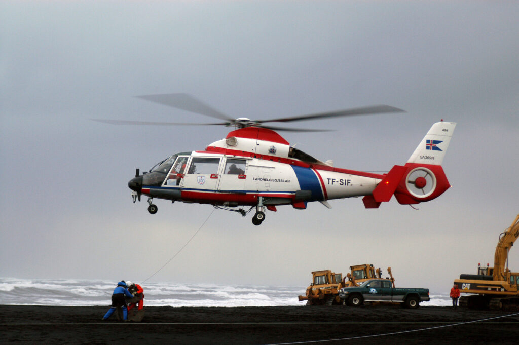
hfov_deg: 18.2
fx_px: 1621
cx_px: 260
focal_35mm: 112
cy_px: 172
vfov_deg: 12.2
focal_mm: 75
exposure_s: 1/100
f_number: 5
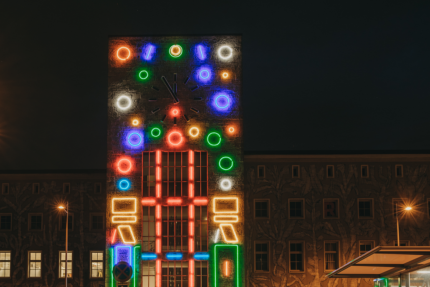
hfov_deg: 46.2
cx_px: 177
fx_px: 502
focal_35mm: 42
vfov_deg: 31.8
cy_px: 168
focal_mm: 23
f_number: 6.4
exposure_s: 1
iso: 500
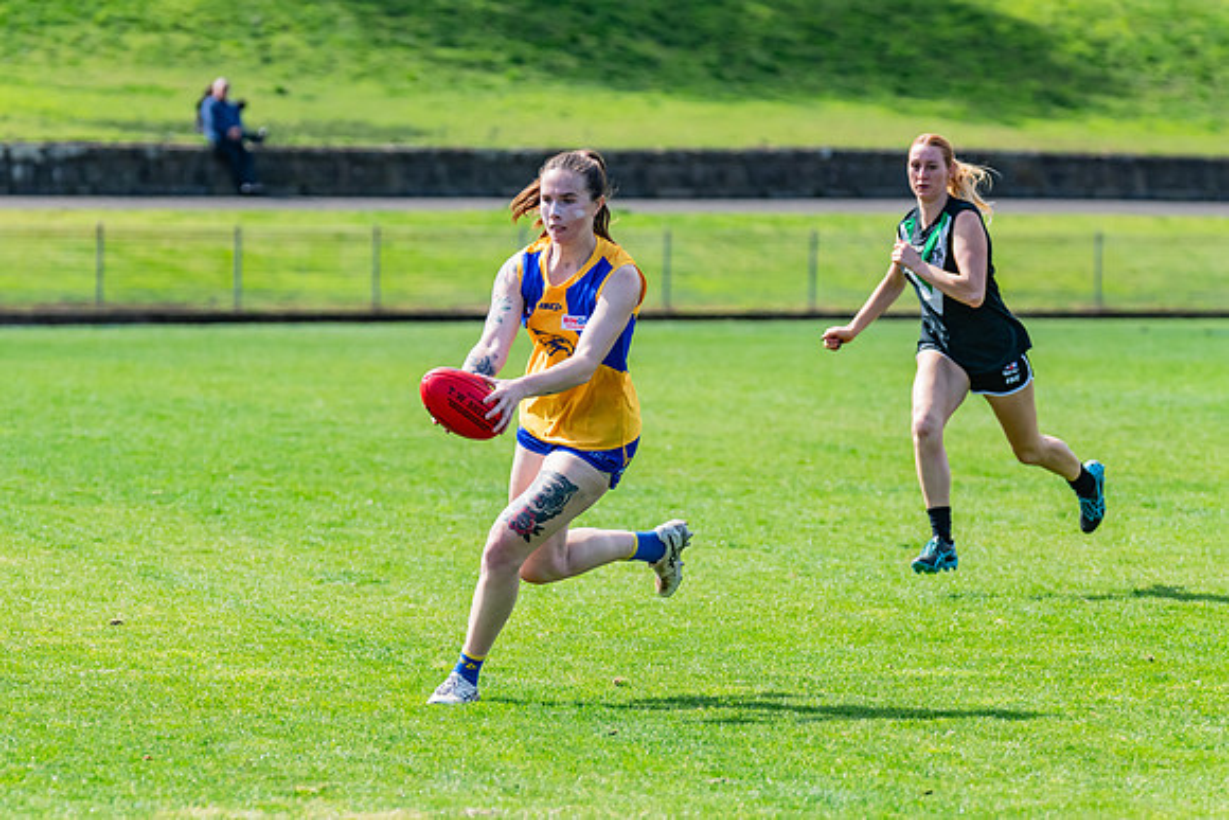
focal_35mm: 295
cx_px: 517
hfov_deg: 7.0
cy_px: 457
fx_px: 10085
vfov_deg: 4.7
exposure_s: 1/1600
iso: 800
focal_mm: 250
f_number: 7.1
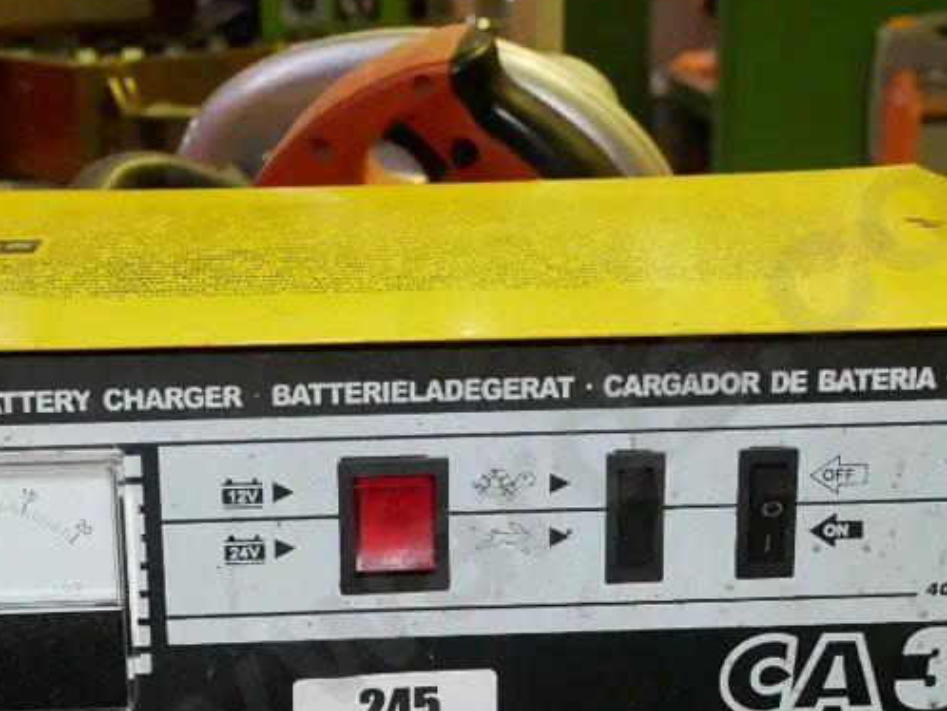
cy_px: 611
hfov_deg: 26.3
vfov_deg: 19.6
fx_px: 2025
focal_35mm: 74
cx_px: 384
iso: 3200
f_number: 5.6
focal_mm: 18
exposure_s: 1/125
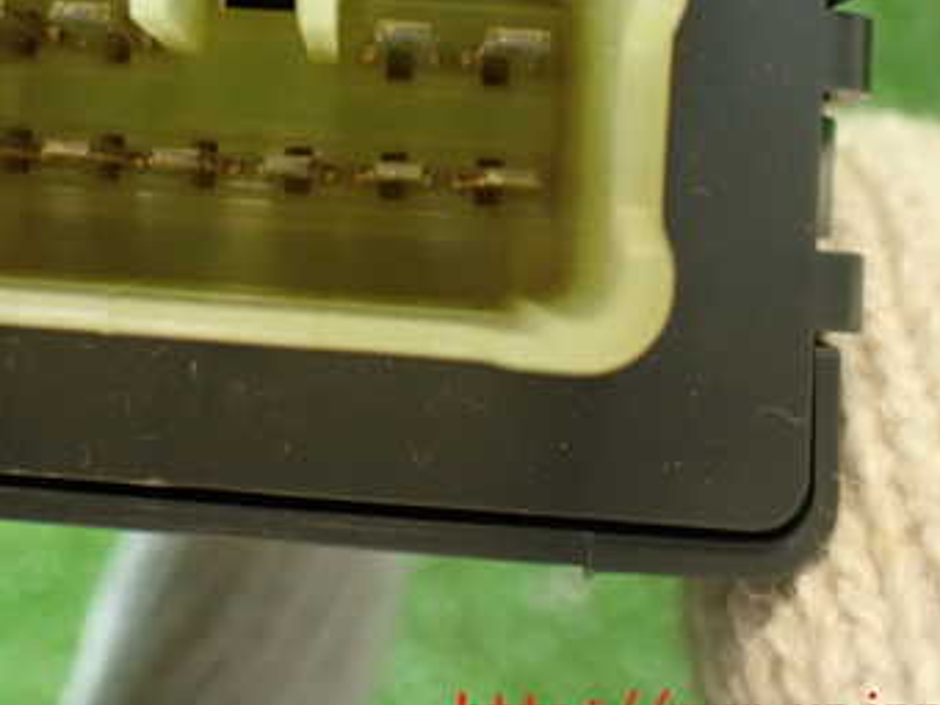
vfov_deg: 27.0
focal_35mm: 53
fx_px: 1439
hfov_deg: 35.5
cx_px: 252
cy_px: 133
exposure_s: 1/30
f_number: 2.3
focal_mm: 5.4
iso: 250
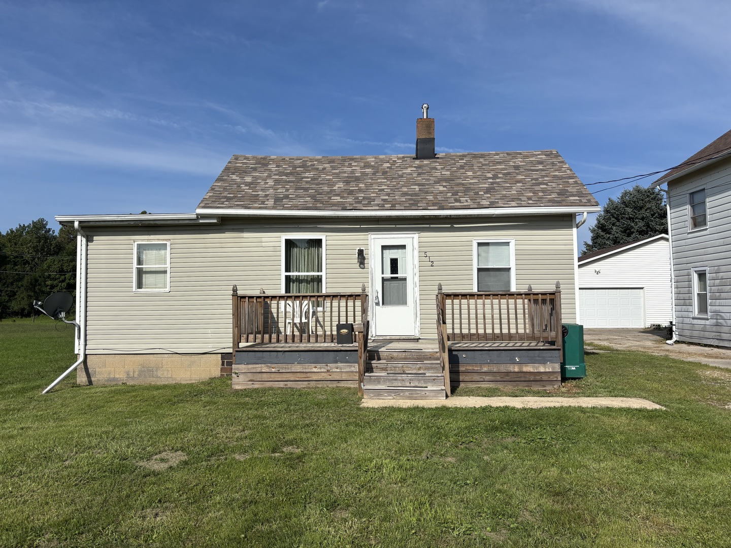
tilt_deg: +4.3
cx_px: 366
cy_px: 274
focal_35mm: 26
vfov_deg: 53.1
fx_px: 549
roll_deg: +0.6
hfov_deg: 67.3
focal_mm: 5.96
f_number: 1.6
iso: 50
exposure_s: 1/5952
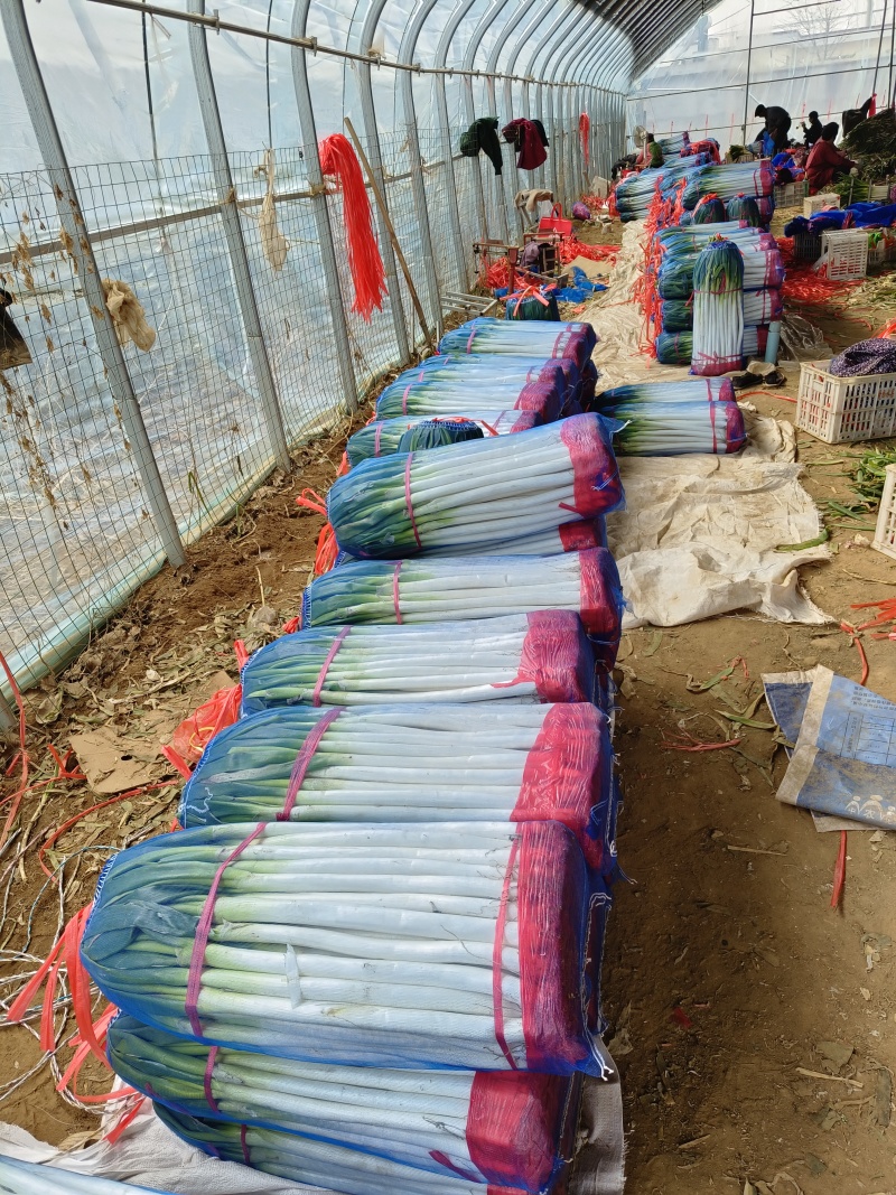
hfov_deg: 58.9
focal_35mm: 23
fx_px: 794
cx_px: 448
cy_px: 598
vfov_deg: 73.9
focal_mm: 5.5
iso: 50
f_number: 1.88
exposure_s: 1/169
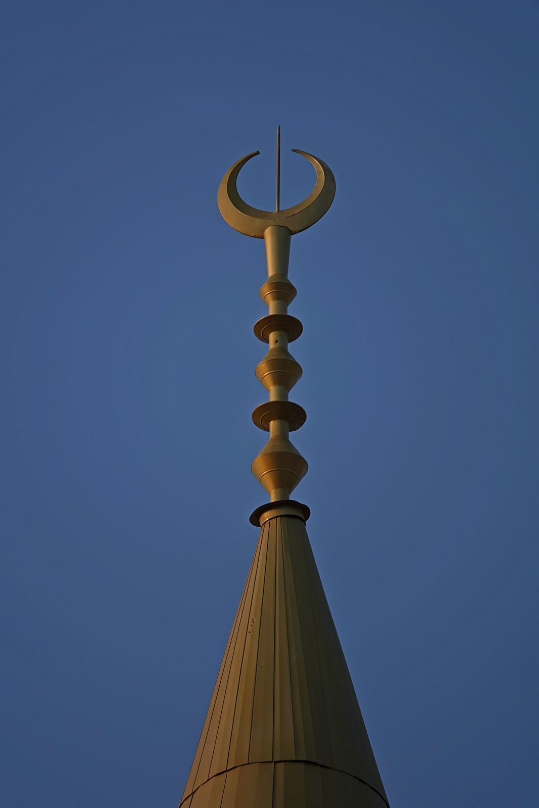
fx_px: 13426
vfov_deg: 3.4
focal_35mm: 598
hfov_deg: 2.3
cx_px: 270
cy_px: 404
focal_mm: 219.33
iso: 80
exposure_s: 1/500
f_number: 4
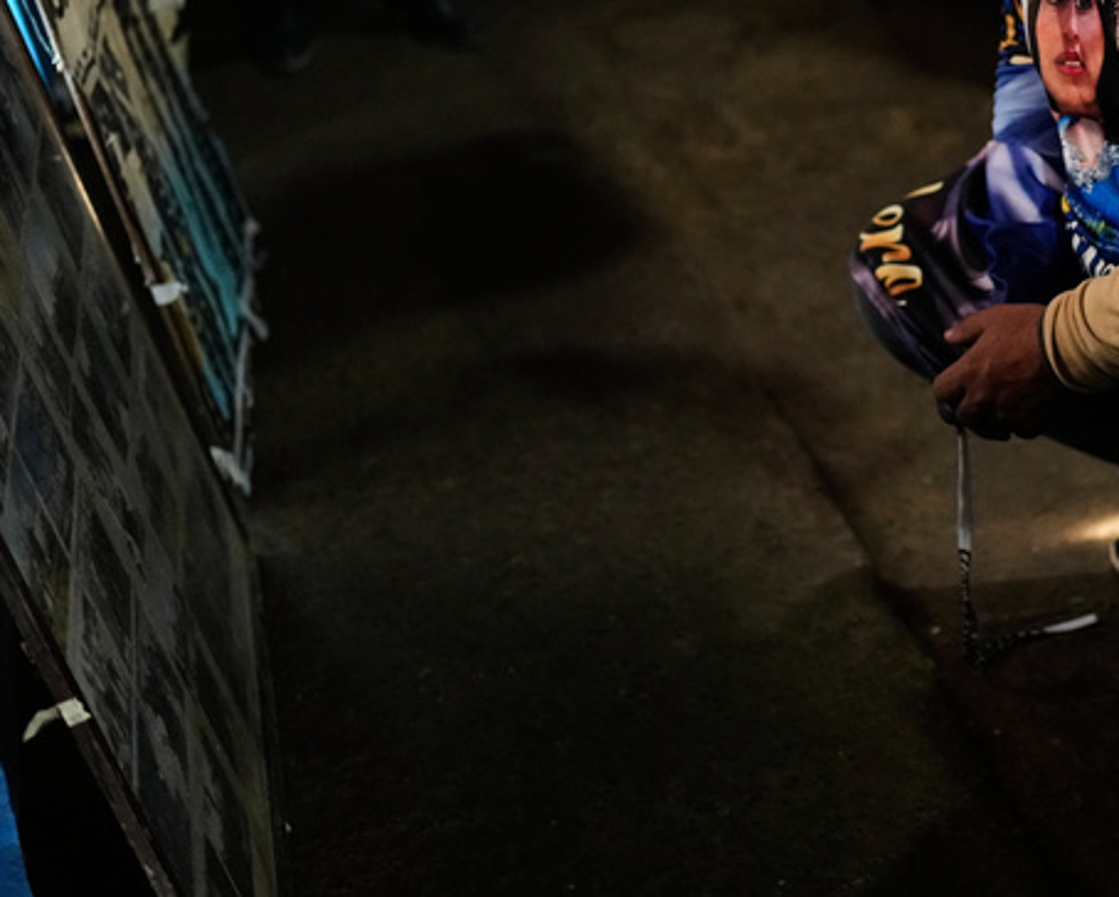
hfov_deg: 25.1
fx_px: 2453
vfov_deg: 20.3
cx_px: 949
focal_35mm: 74
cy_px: 84
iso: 3200
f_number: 1.4
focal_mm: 35
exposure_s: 1/1250
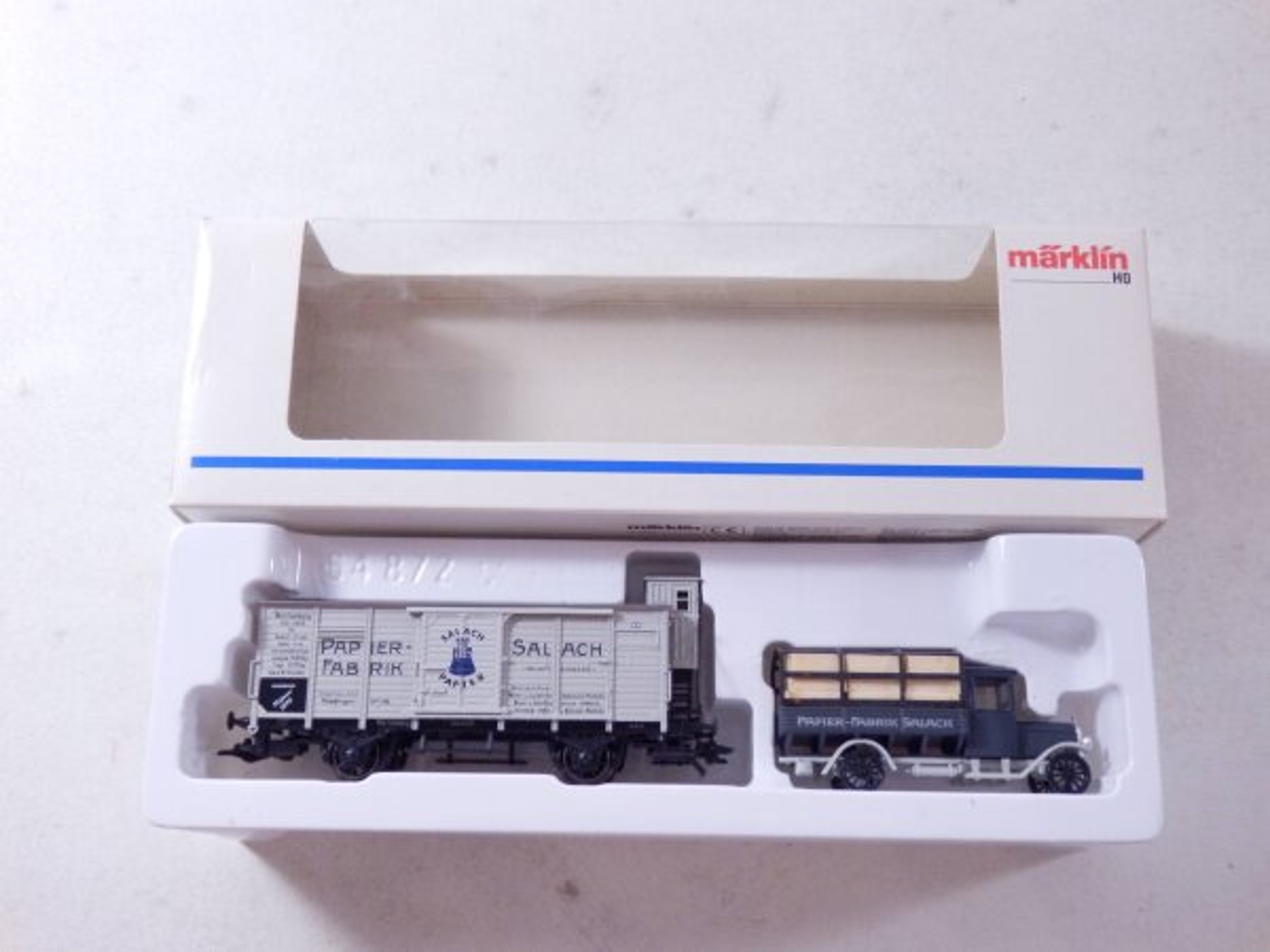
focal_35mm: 37
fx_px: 1357
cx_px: 635
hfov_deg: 50.1
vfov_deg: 38.7
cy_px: 476
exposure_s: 1/160
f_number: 3.6
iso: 500
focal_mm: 6.6
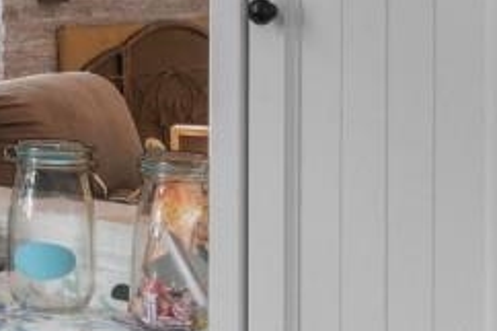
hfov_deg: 17.1
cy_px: -82
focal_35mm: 107
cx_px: -265
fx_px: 1476
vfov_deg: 12.4
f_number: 4.8
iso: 100
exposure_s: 1/13
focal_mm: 11
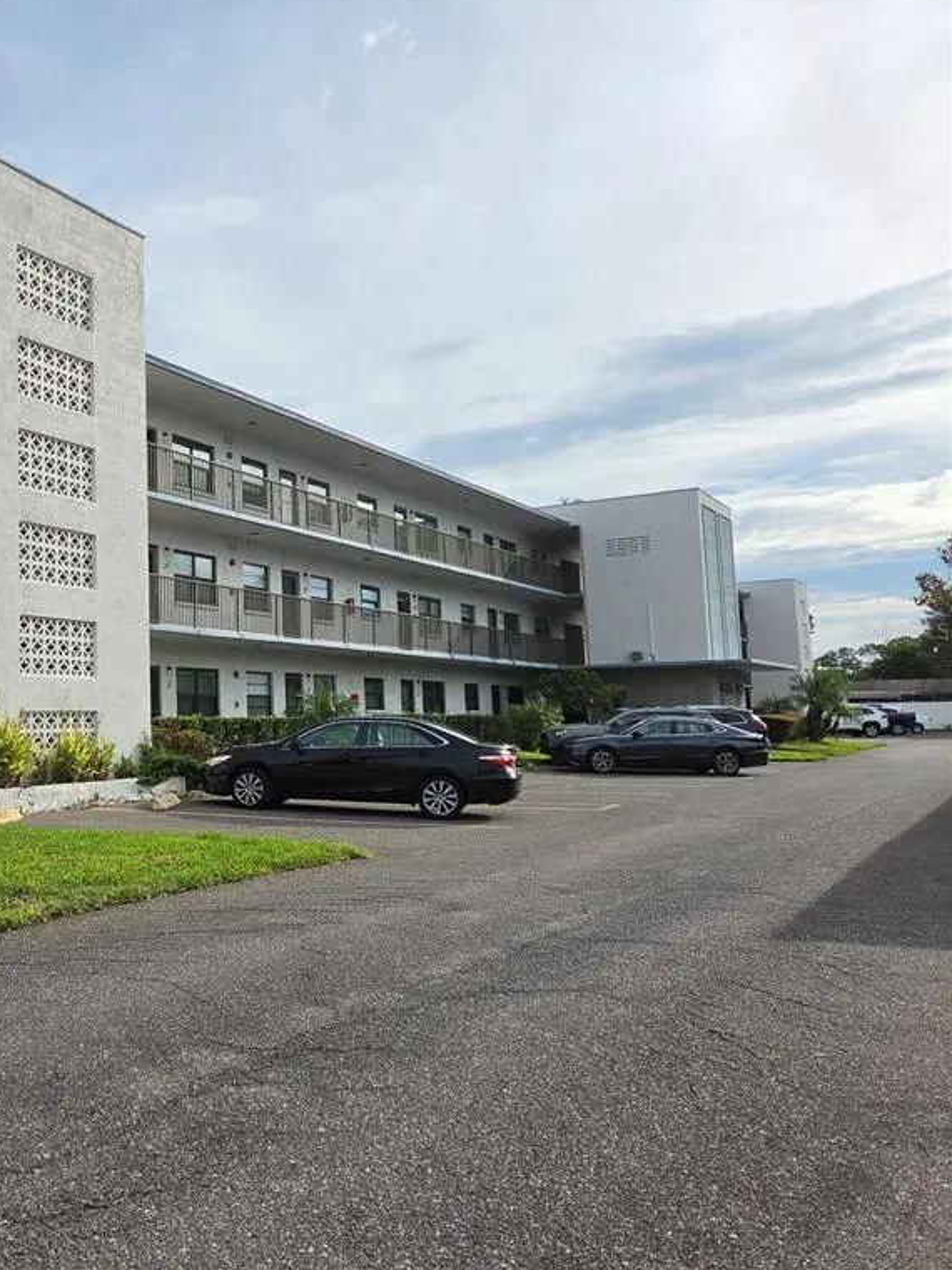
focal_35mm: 31
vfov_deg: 58.4
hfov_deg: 41.9
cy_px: 630
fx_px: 1137
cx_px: 99
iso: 80
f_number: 1.8
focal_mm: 5.4
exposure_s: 1/6920
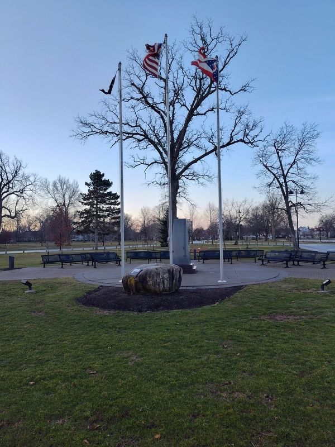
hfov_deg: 58.9
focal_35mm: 23
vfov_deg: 73.9
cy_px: 224
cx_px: 168
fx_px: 297
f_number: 1.8
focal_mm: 5.56
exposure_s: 1/238
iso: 100
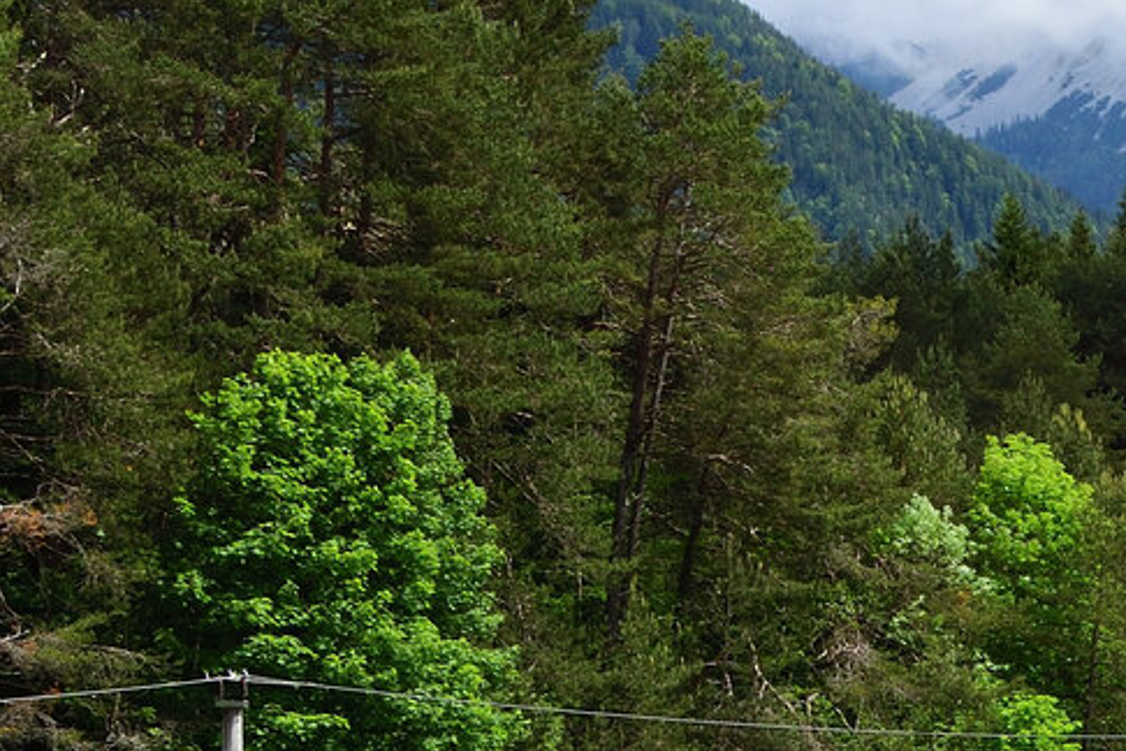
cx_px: 2071
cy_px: 684
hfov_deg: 12.2
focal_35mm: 154
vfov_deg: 8.9
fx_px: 4816
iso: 250
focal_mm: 26
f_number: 7.1
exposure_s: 1/800
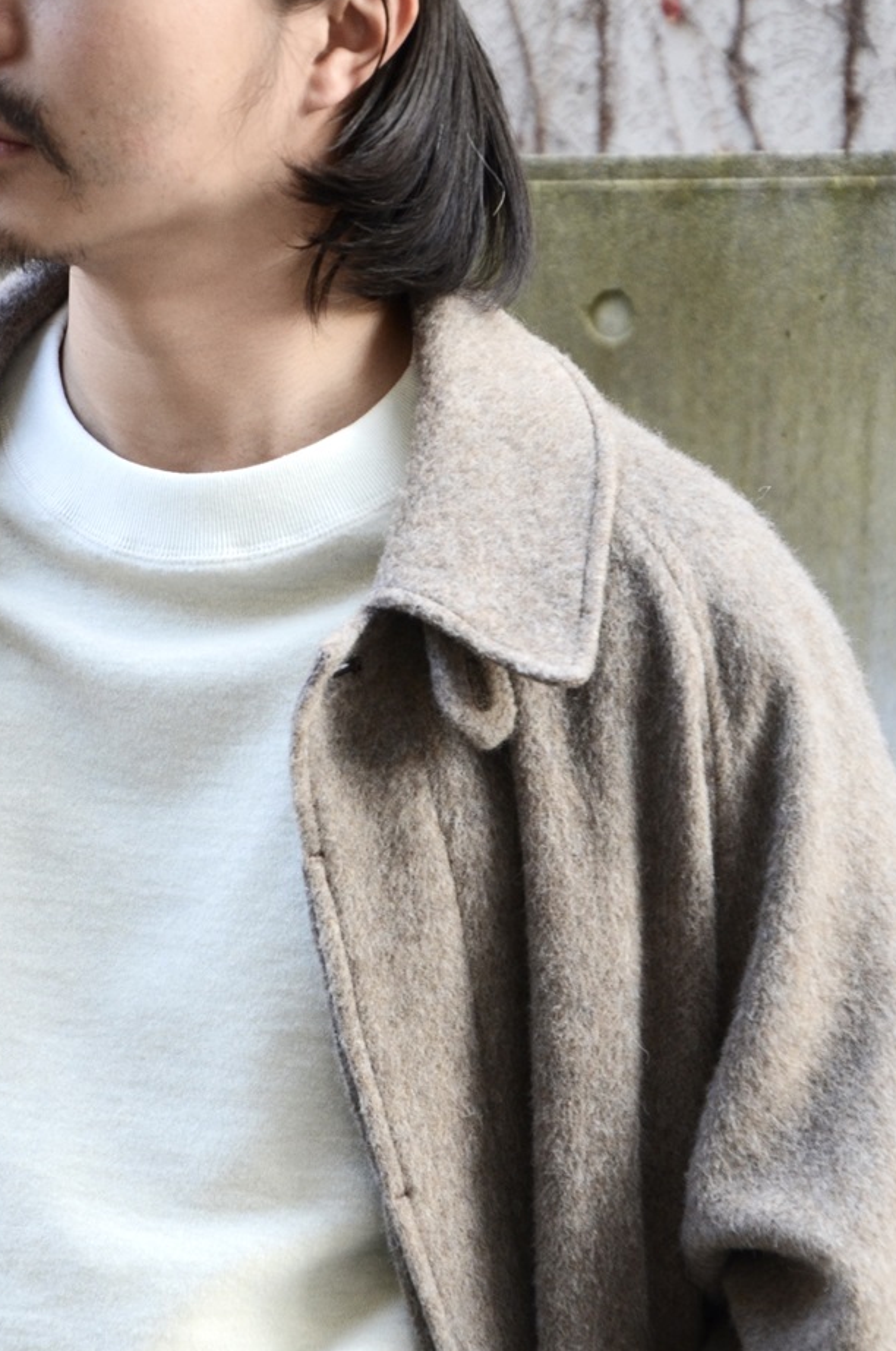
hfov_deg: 9.0
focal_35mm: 152
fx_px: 5696
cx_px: 290
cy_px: 1017
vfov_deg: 13.5
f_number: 5
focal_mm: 62
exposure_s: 1/100
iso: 500
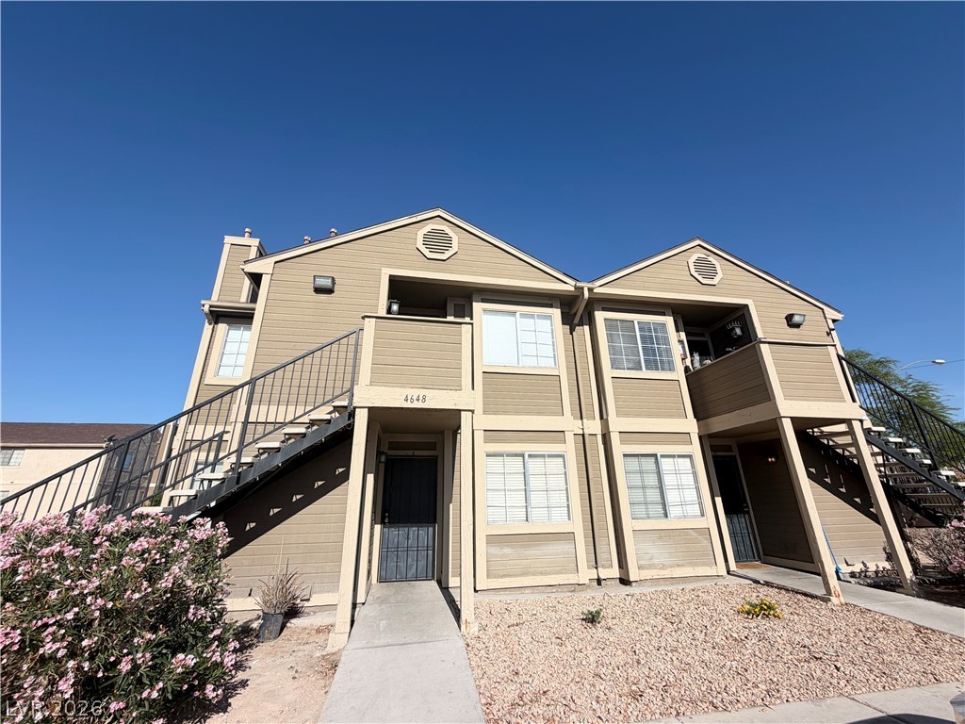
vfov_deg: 85.7
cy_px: 362
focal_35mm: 14
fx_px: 390
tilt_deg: +20.9
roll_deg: +0.0
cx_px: 482
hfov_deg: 102.1
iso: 20
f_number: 2.2
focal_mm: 2.22
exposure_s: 1/1235
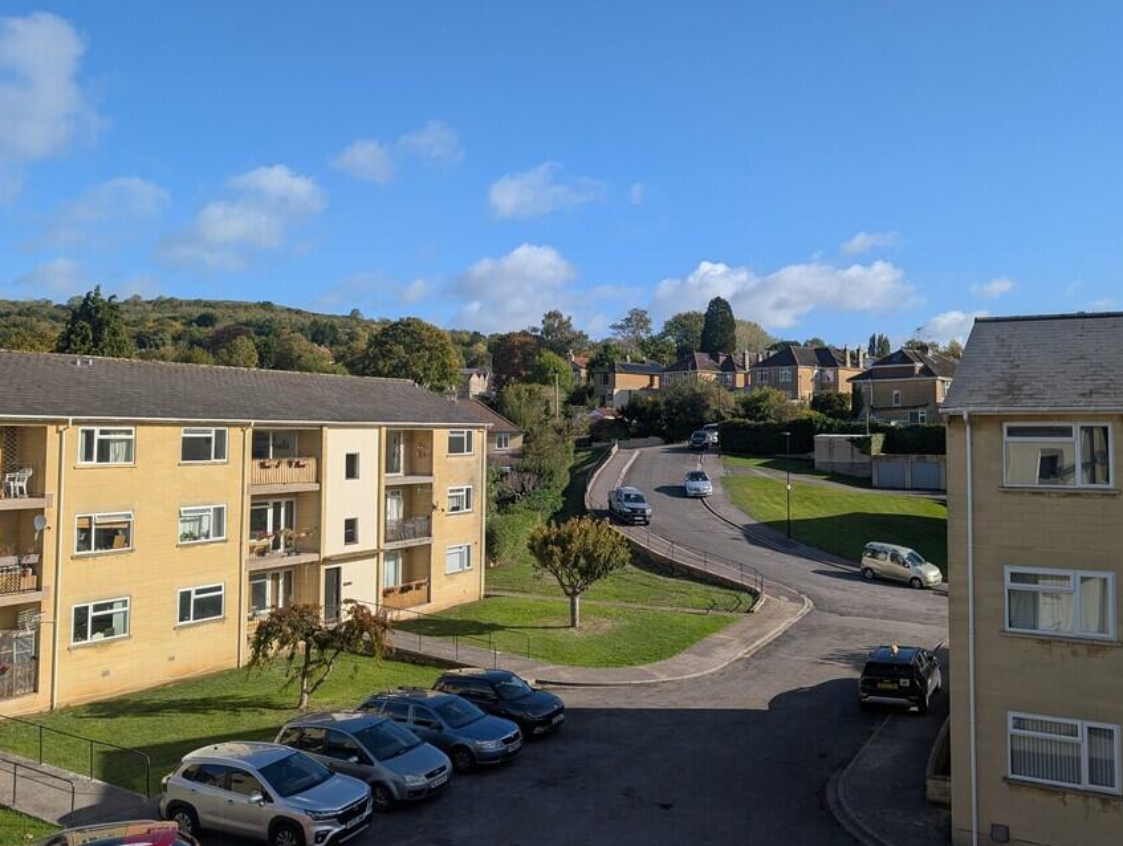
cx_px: 627
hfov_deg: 61.4
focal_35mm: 29
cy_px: 387
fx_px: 942
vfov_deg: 48.3
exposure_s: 1/1572
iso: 20
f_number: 1.68
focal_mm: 6.9
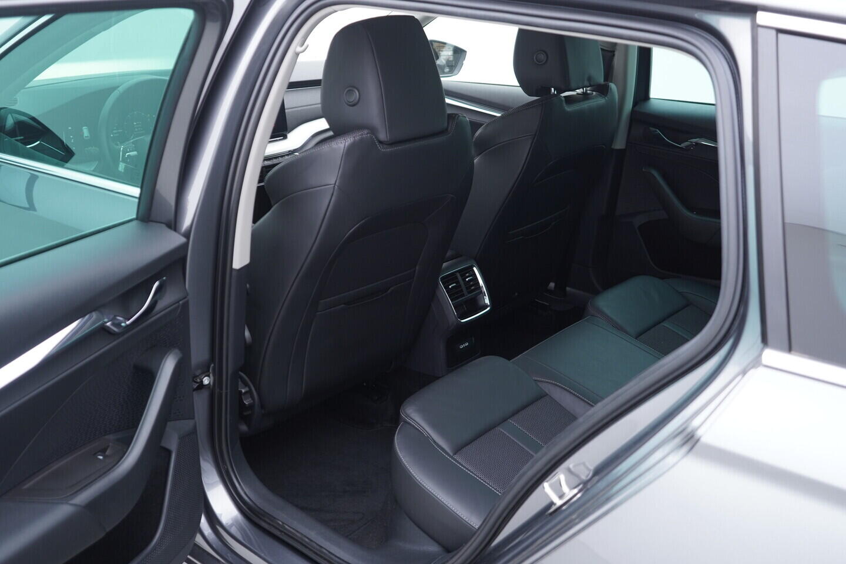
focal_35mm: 36
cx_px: 423
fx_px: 846
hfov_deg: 53.1
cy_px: 282
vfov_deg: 36.9
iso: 250
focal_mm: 24
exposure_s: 1/40
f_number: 2.8
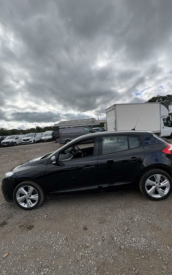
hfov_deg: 74.6
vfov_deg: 101.5
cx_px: 96
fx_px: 112
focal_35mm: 15
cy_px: 138
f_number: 2.2
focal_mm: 2.22
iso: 50
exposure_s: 1/1637
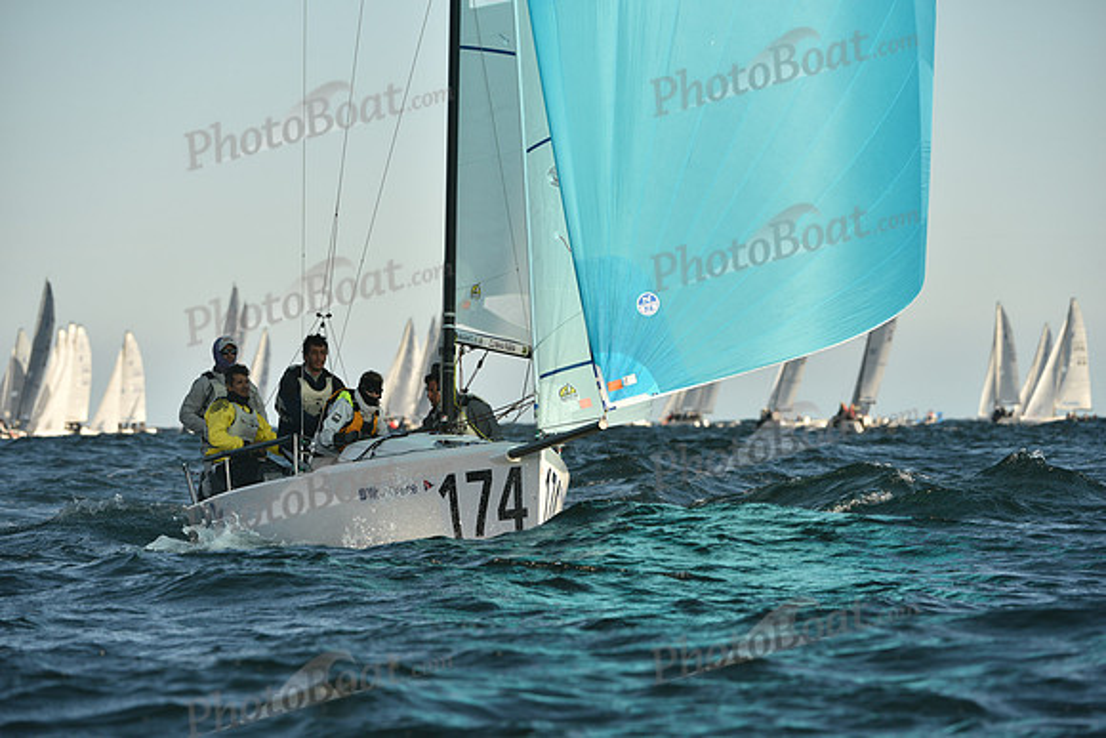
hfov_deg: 7.6
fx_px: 8297
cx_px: 553
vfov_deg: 5.1
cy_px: 369
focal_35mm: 270
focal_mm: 270
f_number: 7.1
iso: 320
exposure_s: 1/1250
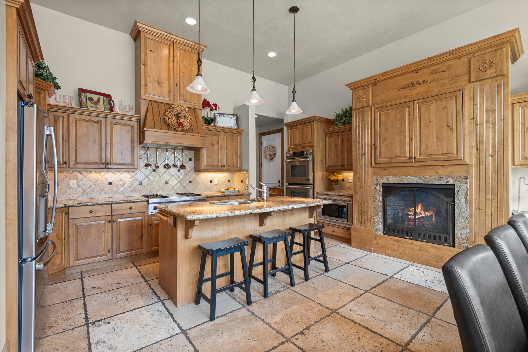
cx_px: 264
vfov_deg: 73.7
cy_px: 176
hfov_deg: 96.7
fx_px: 235
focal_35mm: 16
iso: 250
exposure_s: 1/2
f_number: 9
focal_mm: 16
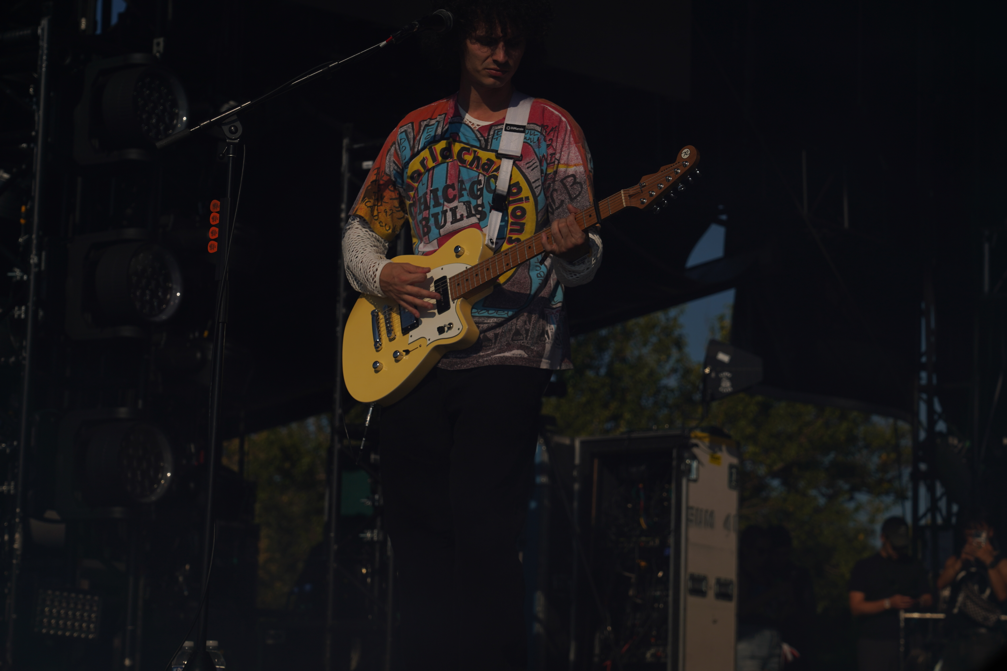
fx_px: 2937
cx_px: 504
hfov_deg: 19.5
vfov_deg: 13.0
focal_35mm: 105
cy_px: 336
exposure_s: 1/1600
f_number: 8
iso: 100
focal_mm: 105
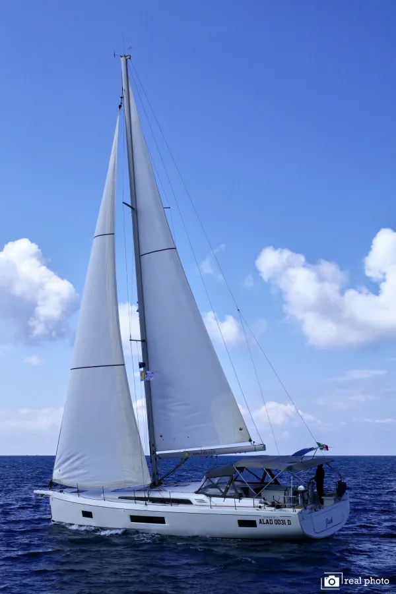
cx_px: 198
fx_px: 892
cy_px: 297
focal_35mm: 54
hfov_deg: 25.0
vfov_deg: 36.9
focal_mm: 36
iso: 200
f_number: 11
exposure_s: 1/800
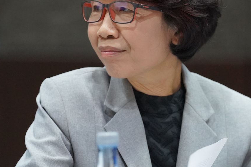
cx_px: 138
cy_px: 89
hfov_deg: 5.1
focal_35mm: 402
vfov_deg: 3.4
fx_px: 2802
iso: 10000
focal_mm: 163
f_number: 2.8
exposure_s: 1/400
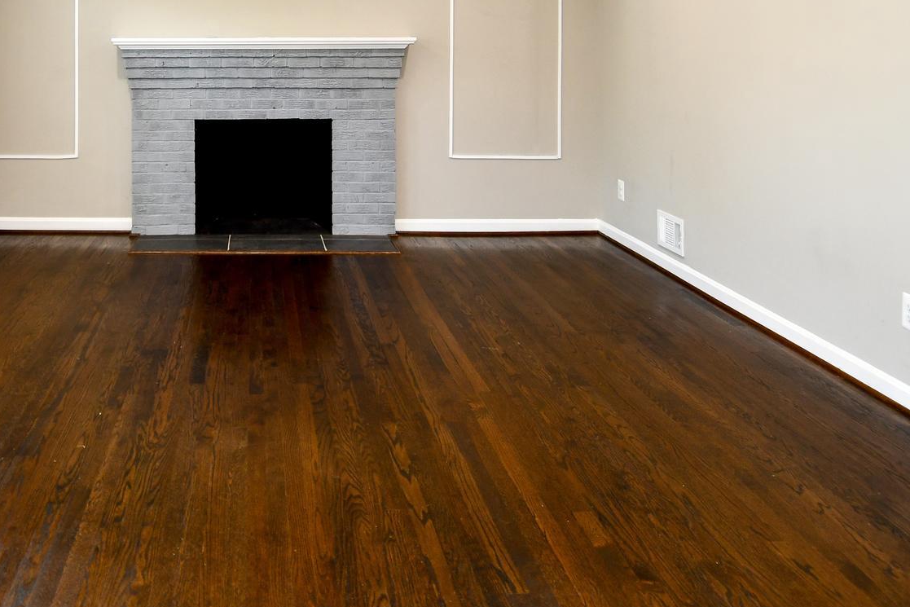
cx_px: 219
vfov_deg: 37.2
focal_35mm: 33
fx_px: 834
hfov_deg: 54.3
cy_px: 54
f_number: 4
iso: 280
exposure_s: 1/60
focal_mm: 12
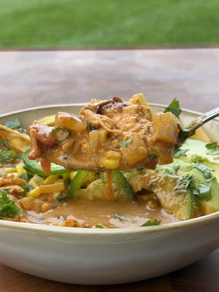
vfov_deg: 39.7
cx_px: 110
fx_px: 405
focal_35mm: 48
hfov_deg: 30.3
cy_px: 146
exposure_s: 1/687
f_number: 1.78
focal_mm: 6.76
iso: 64
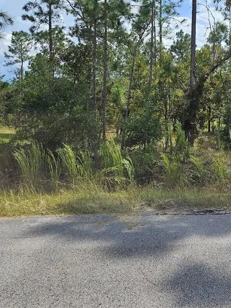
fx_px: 338
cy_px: 118
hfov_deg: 35.5
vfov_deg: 48.6
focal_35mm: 38
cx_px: 207
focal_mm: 5.4
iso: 25
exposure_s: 1/1728
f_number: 1.8
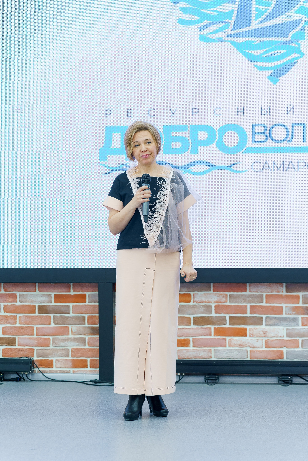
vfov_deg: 23.9
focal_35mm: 85
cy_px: 230
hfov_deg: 16.1
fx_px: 1091
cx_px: 154
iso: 1000
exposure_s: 1/125
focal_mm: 85
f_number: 4
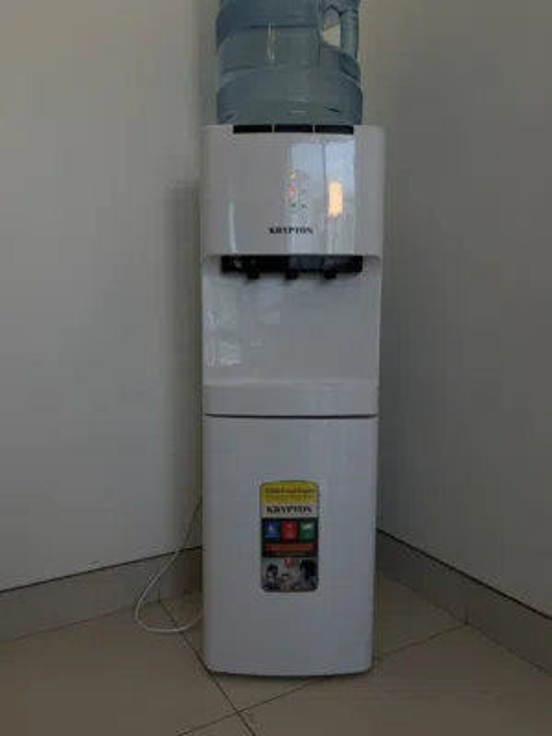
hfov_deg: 53.1
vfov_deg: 67.3
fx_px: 553
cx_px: 276
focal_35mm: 26
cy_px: 368
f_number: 1.6
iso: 32
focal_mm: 5.96
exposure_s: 1/121
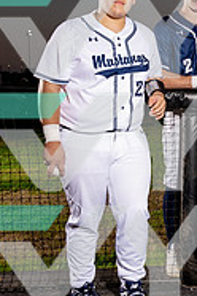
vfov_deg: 34.5
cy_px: 143
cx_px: 207
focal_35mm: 58
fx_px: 476
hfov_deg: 22.3
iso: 400
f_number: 7.1
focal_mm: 24
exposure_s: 1/250
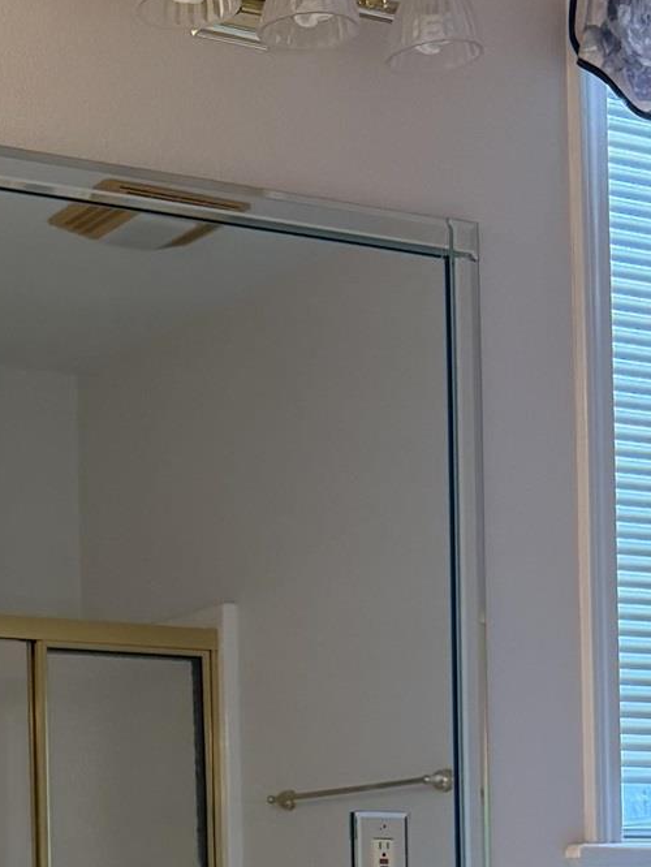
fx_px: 2080
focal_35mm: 83
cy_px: 931
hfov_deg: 16.7
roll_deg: +0.9
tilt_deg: +0.4
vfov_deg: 22.4
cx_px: -203
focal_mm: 6.76
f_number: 1.78
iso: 200
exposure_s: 1/184
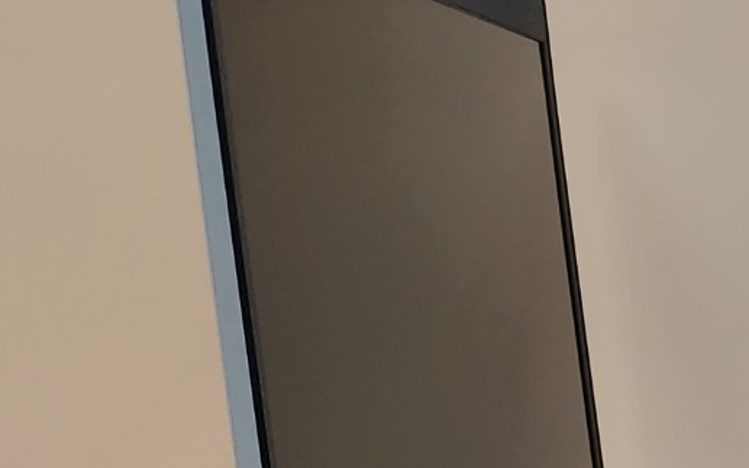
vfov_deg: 10.0
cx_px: 914
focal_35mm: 130
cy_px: 530
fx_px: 2653
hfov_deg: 15.4
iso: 50
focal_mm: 4.36
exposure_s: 1/120
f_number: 1.8
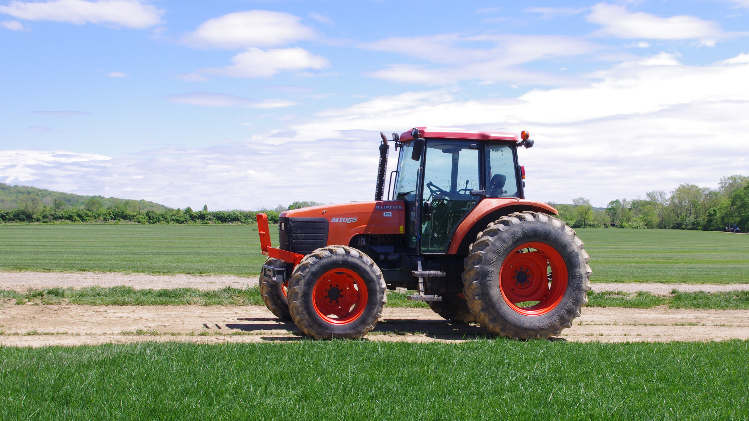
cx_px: 434
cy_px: 246
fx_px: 993
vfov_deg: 23.9
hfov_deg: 41.2
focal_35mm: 50
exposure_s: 1/160
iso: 200
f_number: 11
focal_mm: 24.38
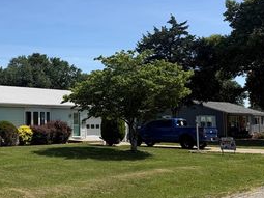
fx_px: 358
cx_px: 23
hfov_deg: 37.6
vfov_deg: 30.8
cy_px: 82
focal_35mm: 47
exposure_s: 1/5319
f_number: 1.78
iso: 80
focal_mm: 6.76
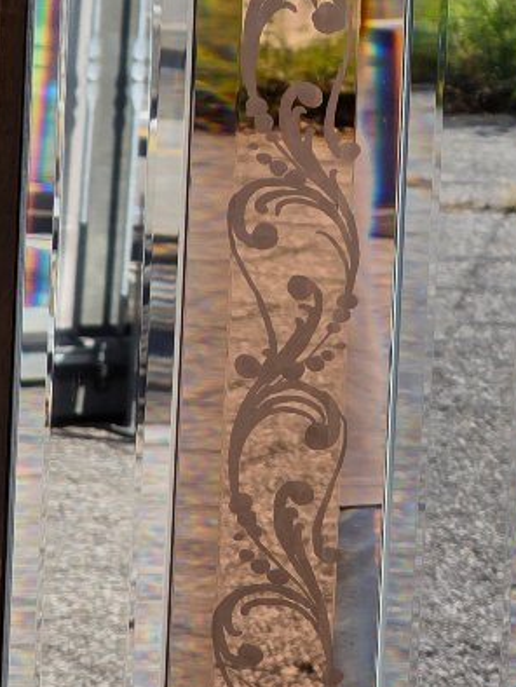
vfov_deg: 9.2
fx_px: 4169
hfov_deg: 7.0
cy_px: -227
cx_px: 654
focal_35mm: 210
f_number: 2.4
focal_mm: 7.9
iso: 50
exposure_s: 1/2027
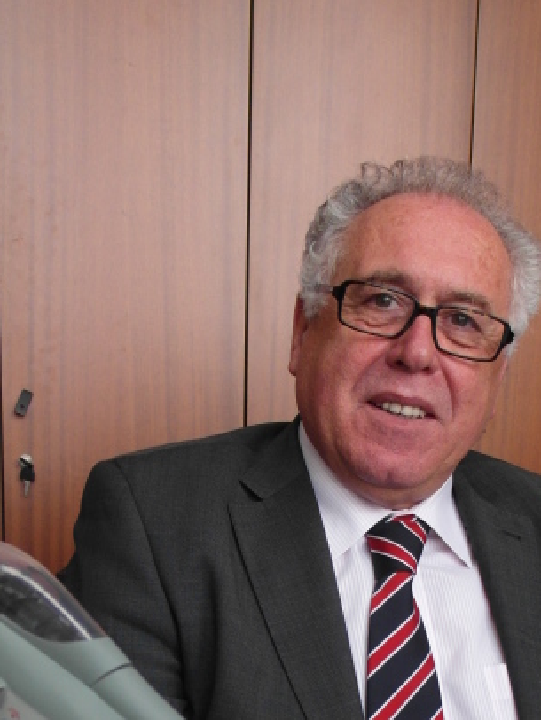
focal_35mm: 49
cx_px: 318
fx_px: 1020
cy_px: 644
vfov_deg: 36.5
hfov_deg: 29.6
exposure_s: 1/45
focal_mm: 4.1
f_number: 2.8
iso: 100
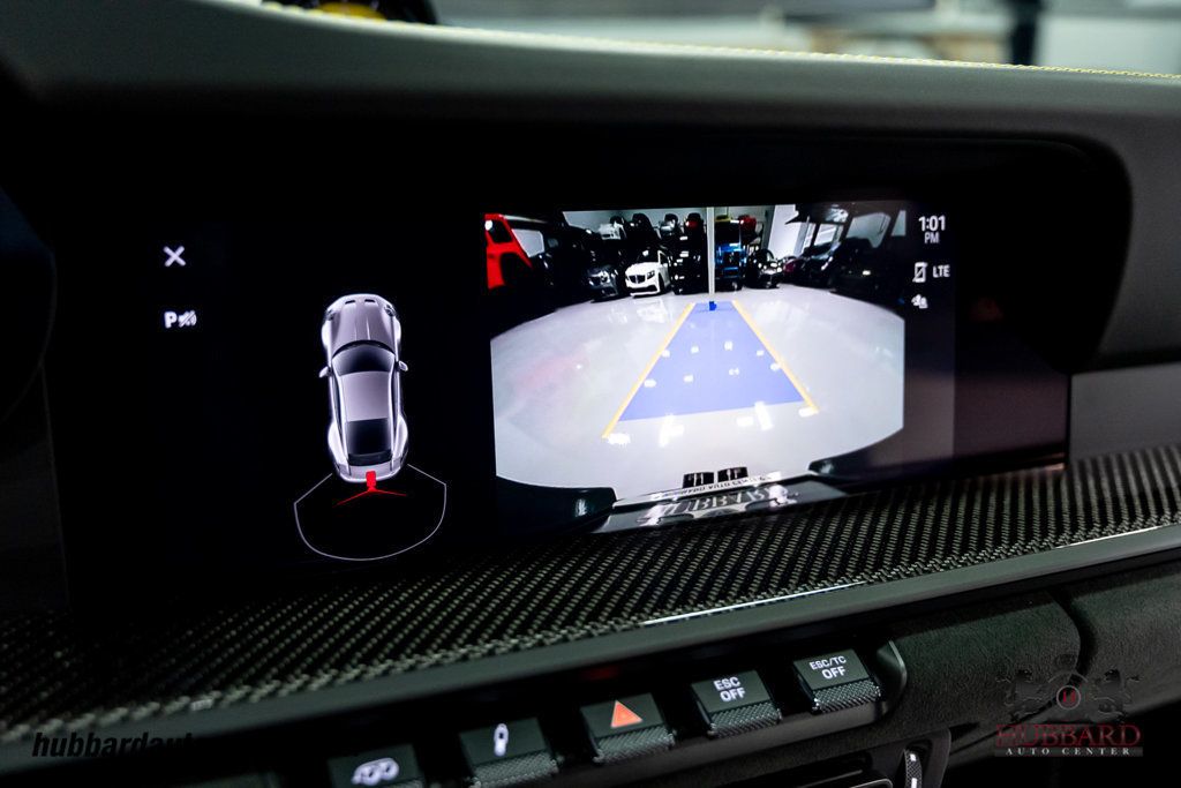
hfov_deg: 55.1
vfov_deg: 38.4
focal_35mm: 34
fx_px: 1132
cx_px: 590
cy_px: 394
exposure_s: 1/60
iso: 3200
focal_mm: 34.5
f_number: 4.5
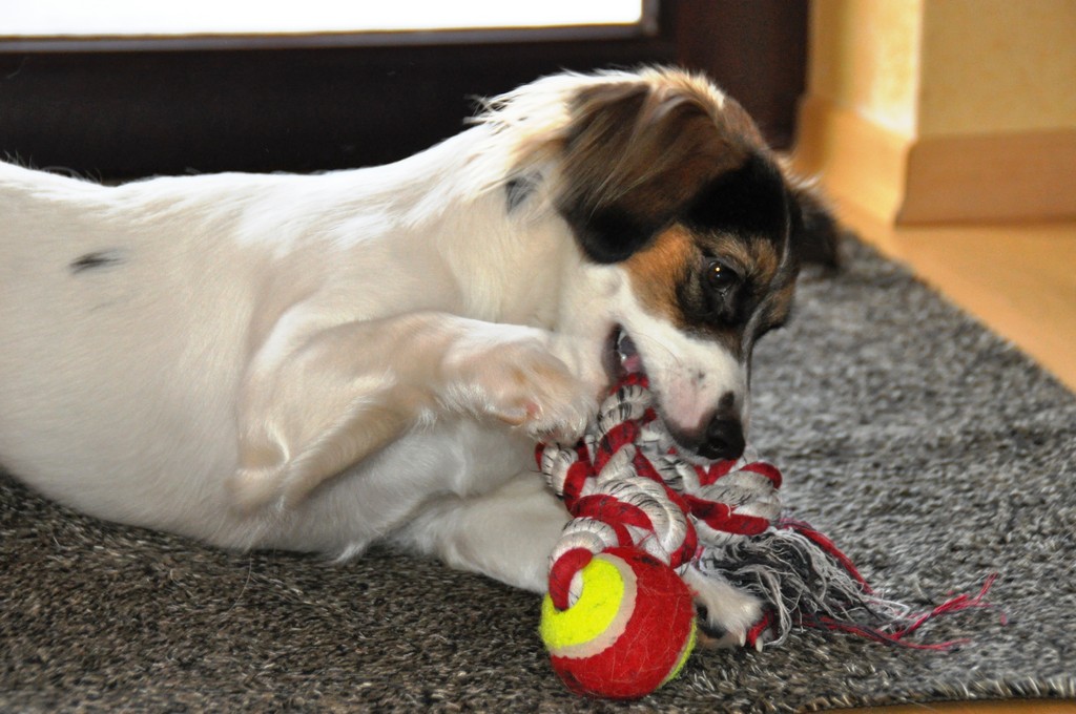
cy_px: 357
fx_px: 3358
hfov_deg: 18.2
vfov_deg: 12.1
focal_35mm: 112
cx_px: 538
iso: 1600
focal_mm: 75
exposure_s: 1/60
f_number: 5.6
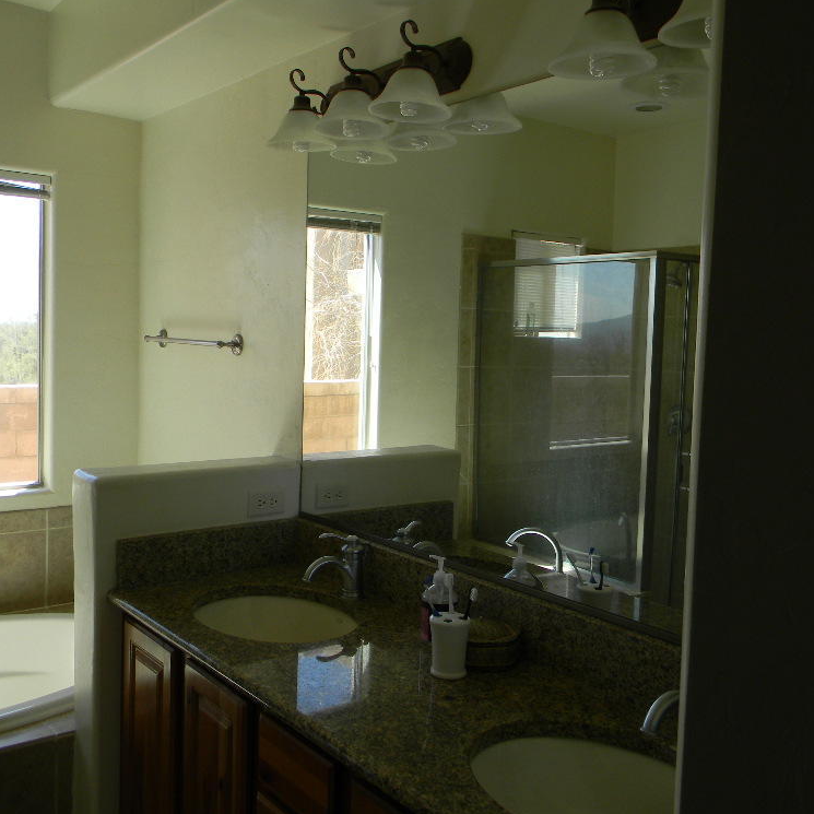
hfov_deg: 48.4
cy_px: 398
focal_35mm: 34
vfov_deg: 48.4
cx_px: 382
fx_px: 905
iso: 80
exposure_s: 1/141
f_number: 3.5
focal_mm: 5
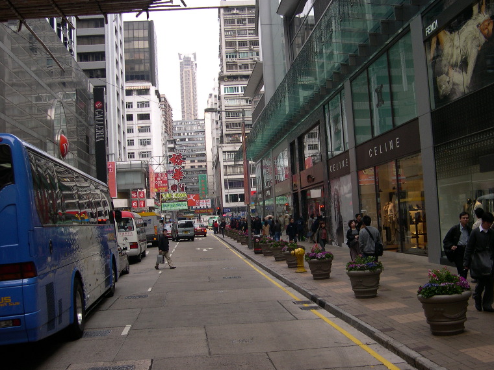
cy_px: 178
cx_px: 259
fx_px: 571
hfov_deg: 46.8
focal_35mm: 40
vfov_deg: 36.0
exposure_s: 1/404
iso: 100
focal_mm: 8
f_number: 2.8
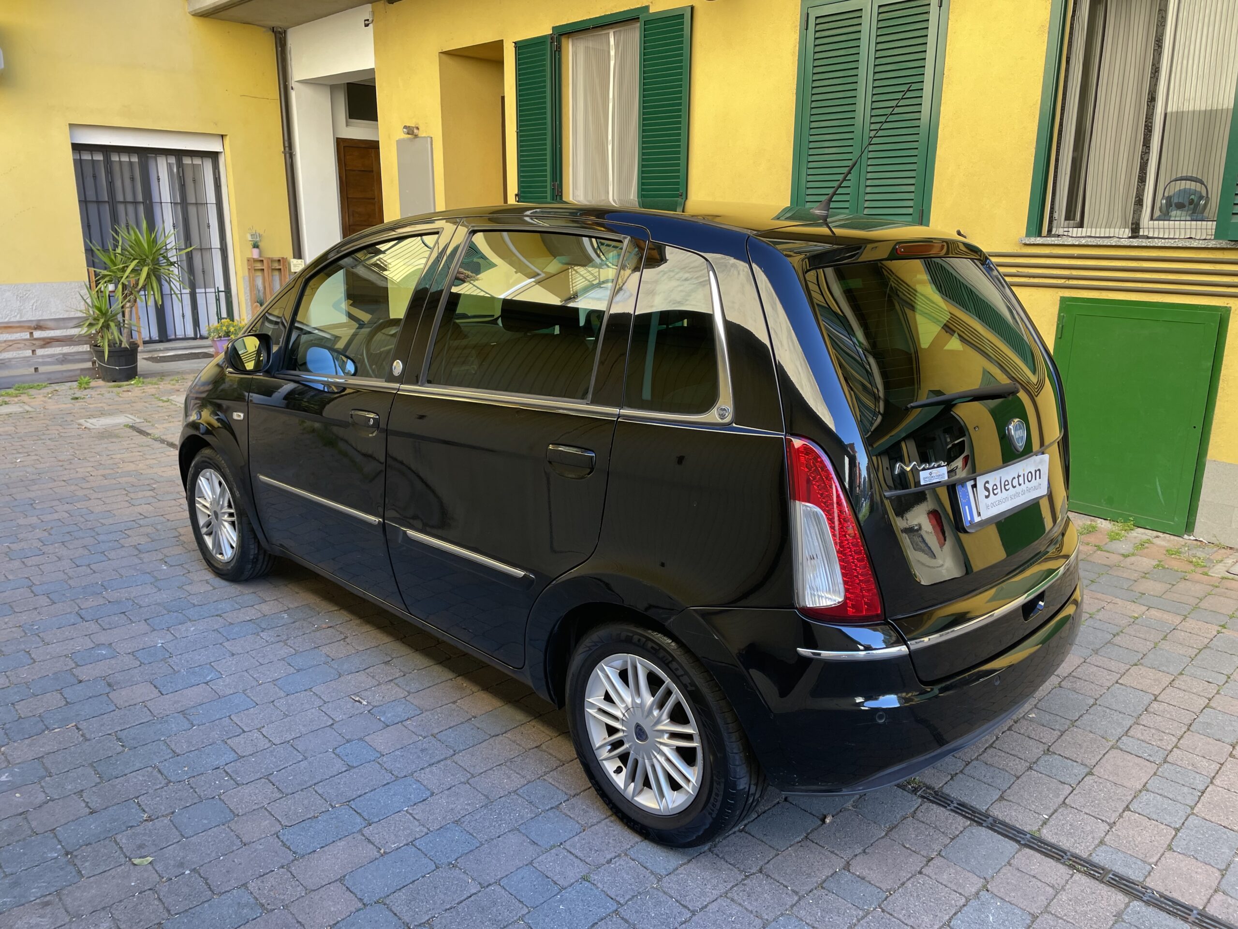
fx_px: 930
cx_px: 619
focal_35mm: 26
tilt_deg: -15.8
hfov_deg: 67.3
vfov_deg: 53.1
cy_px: 464
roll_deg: -0.4
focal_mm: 4.2
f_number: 1.6
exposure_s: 1/133
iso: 32
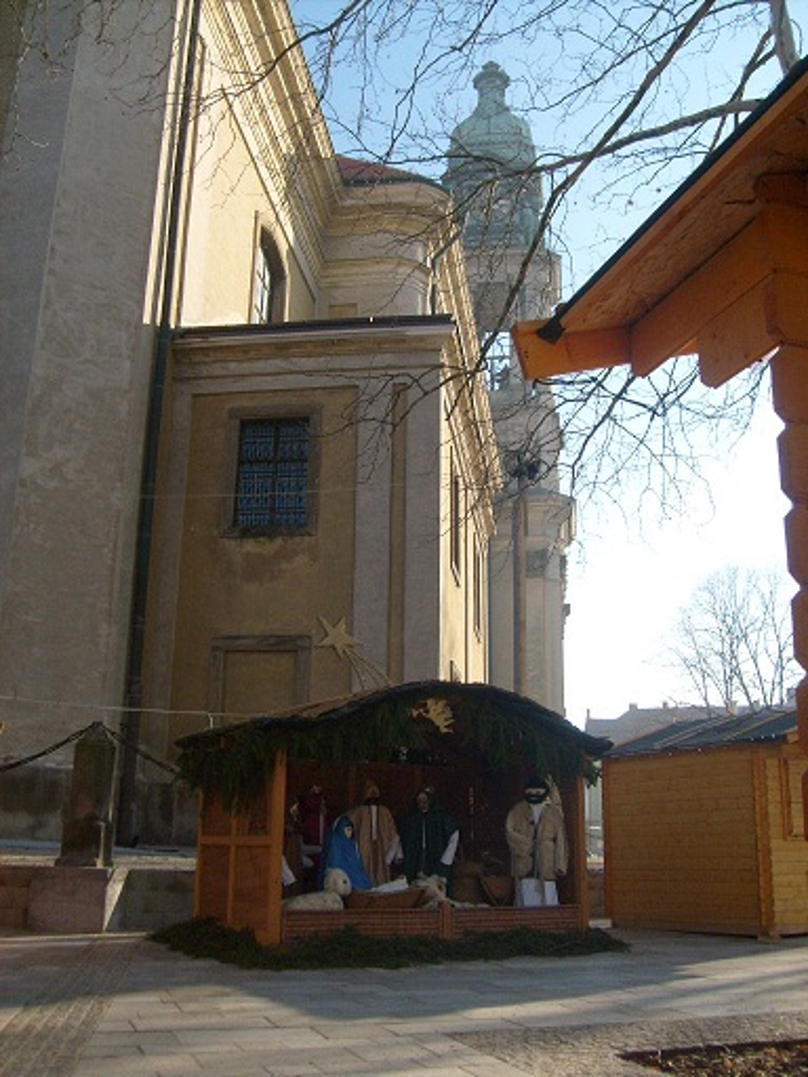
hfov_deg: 40.7
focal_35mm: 35
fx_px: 1089
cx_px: 404
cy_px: 538
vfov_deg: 52.6
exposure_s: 1/180
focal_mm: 5.8
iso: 80
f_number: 7.1
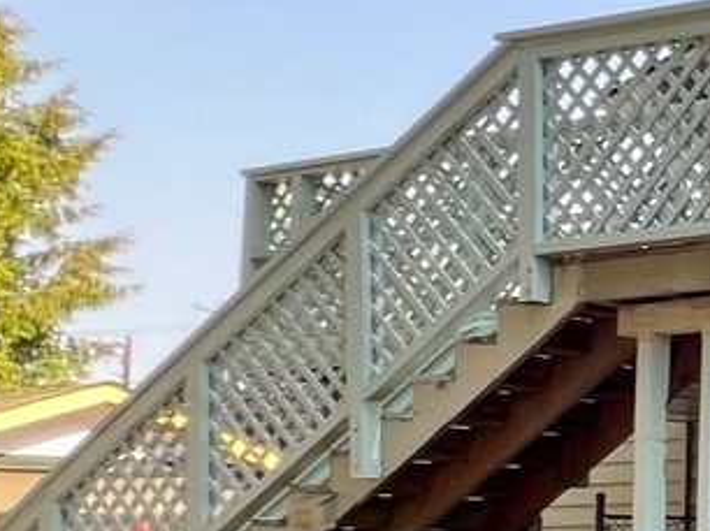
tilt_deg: +2.8
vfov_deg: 21.0
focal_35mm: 68
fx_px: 1394
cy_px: 496
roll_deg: +0.6
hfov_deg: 14.7
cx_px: 1749
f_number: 1.8
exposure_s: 1/141
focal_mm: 1.57
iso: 32
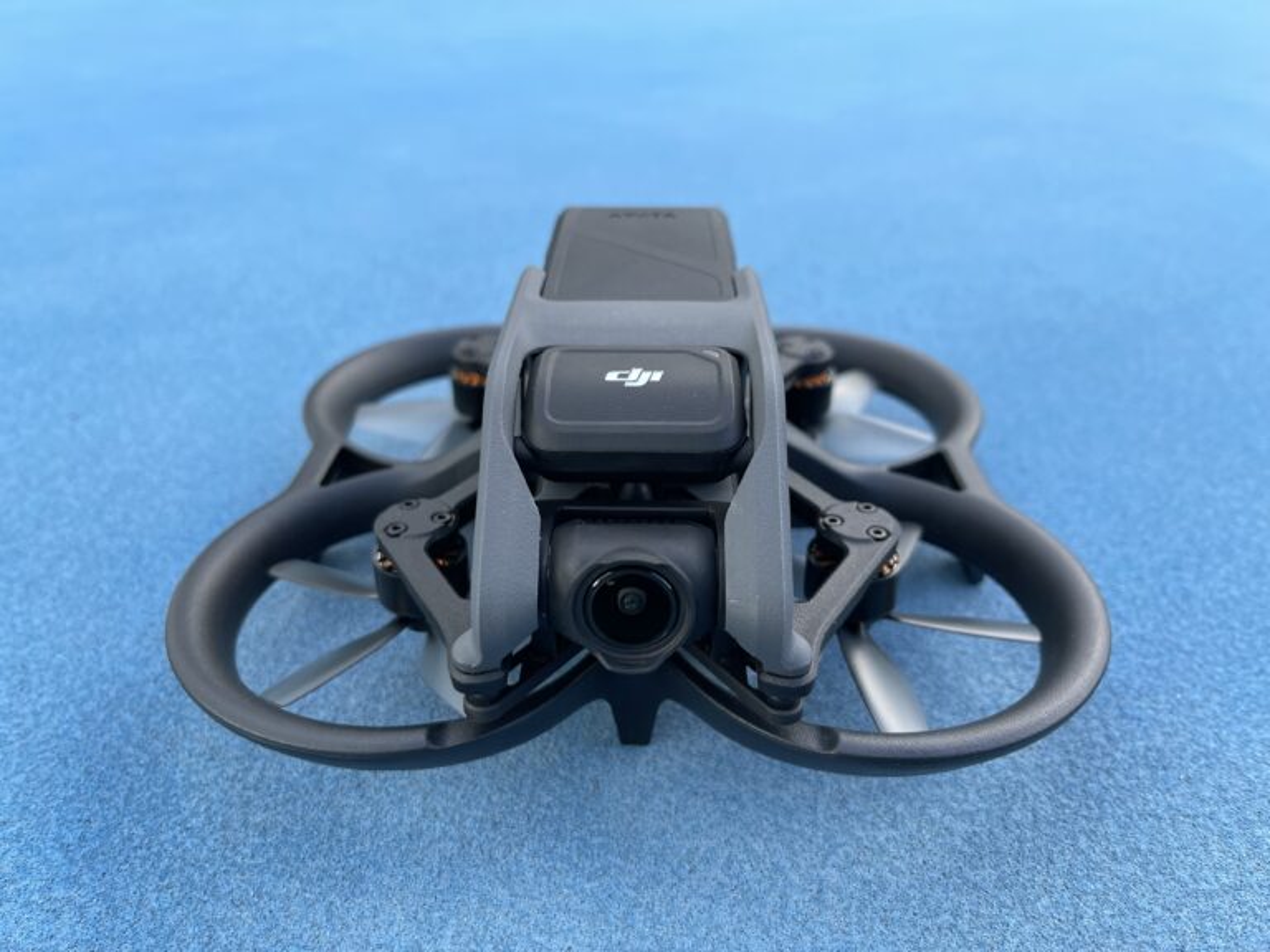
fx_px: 954
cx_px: 635
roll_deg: +0.6
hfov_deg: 67.3
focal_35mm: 26
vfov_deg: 53.1
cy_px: 476
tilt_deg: -31.9
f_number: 1.6
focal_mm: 5.1
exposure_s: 1/325
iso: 32
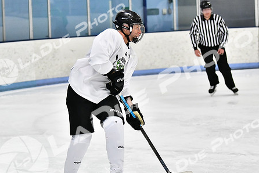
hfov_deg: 10.3
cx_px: 125
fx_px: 1433
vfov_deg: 6.9
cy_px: 102
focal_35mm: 199
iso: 6400
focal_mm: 102
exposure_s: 1/1600
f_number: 2.8
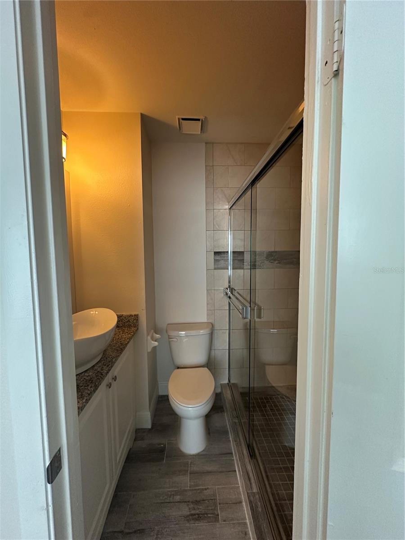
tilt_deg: -3.6
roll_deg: -1.0
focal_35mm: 14
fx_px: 218
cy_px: 270
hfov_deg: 85.7
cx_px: 202
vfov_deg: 102.1
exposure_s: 1/120
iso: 320
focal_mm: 2.22
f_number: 2.2
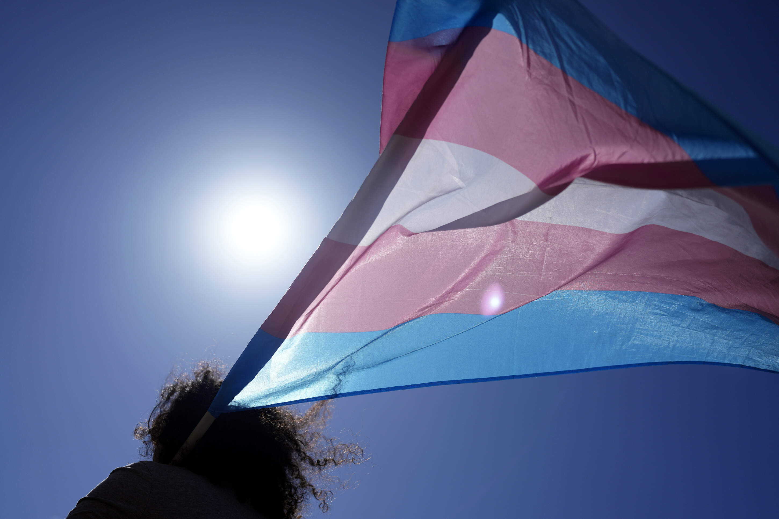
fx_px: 757
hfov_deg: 54.4
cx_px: 390
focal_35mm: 35
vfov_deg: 37.8
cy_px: 260
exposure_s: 1/32000
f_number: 2
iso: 160
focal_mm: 35
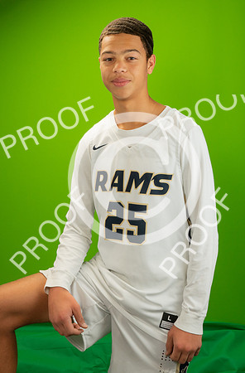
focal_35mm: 61
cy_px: 162
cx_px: 95
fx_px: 626
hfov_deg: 22.1
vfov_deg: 33.1
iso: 800
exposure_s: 1/60
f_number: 20
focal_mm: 35
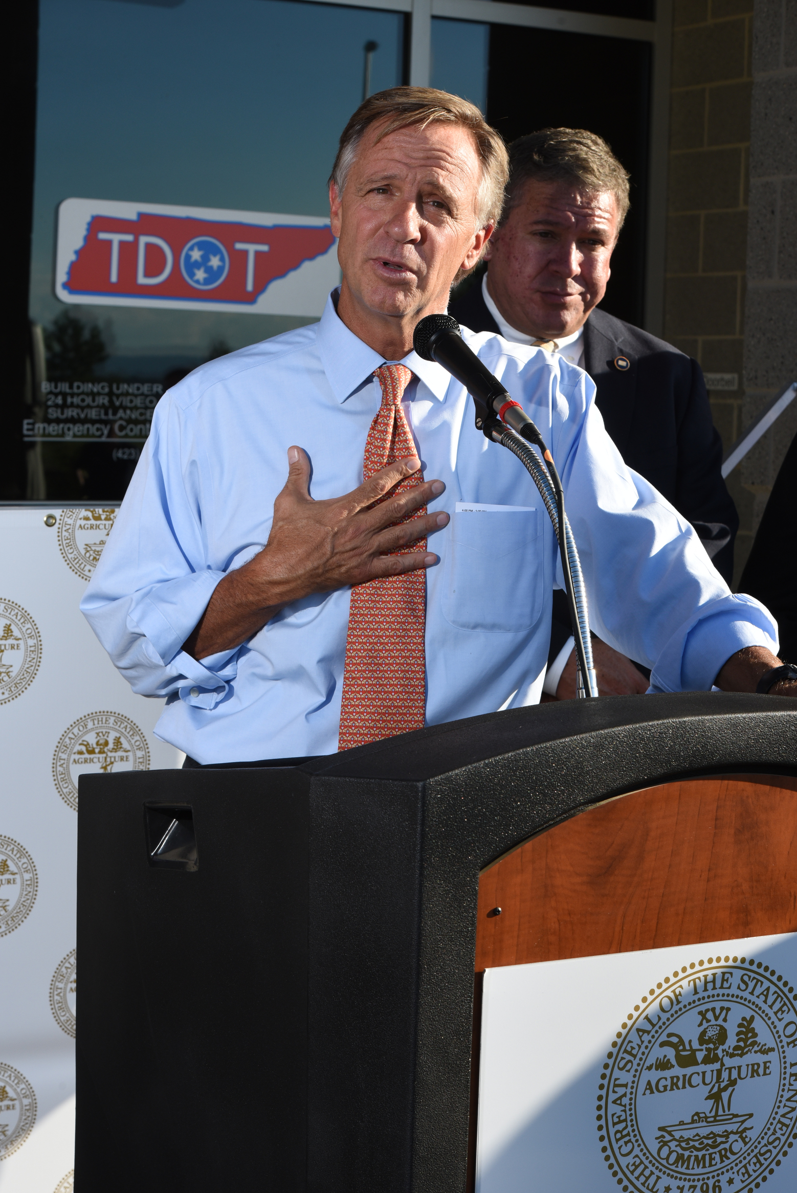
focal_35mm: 72
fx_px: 2388
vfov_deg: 28.1
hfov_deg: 18.9
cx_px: 390
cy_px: 595
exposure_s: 1/320
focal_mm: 70
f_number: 13
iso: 400
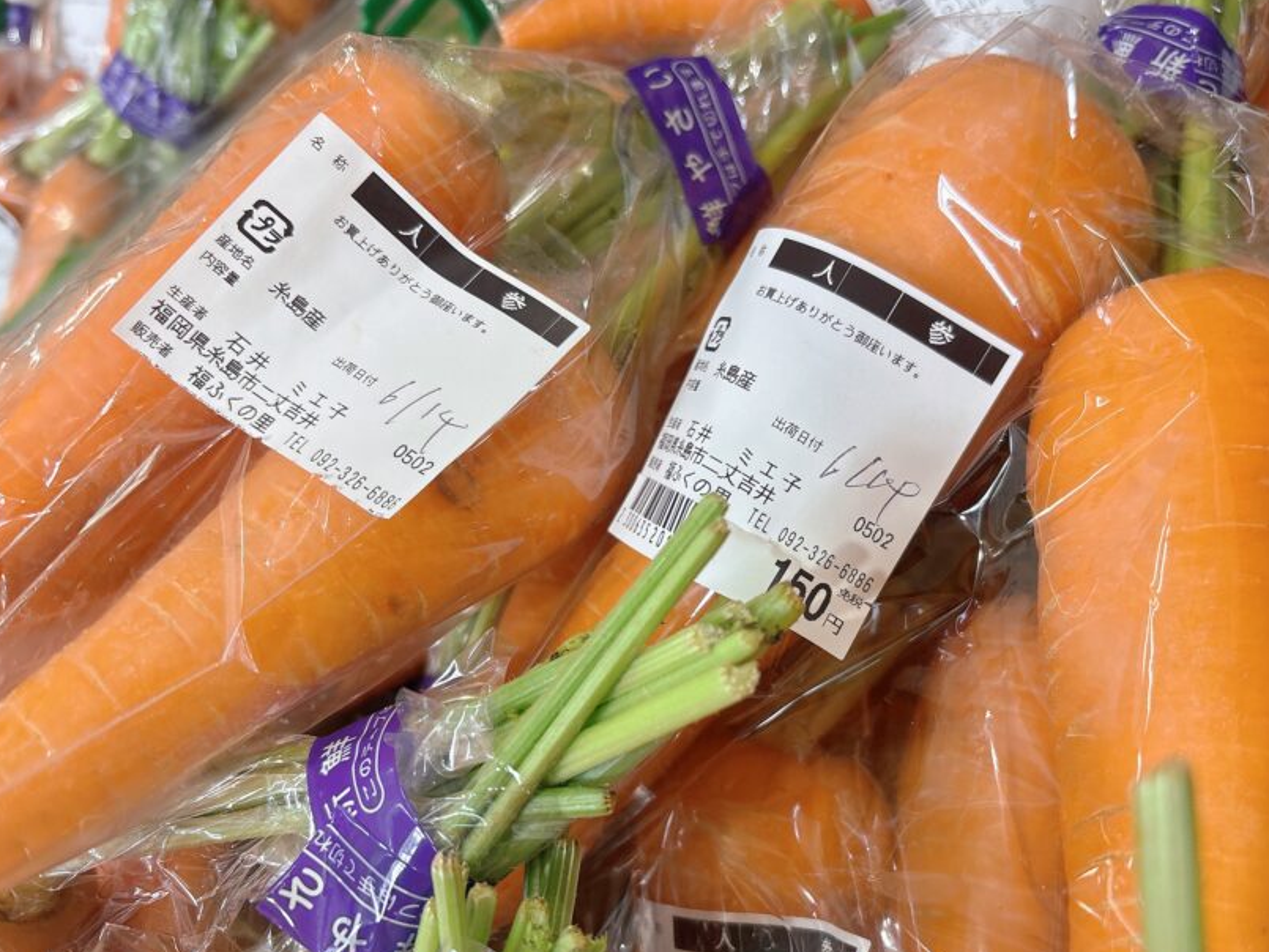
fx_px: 1137
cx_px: 720
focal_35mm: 31
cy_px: 558
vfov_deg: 45.3
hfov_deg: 58.1
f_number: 1.6
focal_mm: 5.96
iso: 100
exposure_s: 1/60
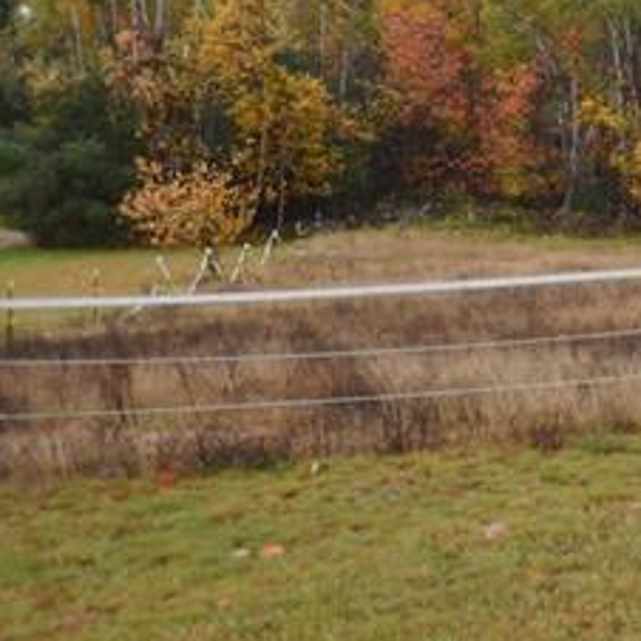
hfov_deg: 17.2
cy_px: 139
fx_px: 1570
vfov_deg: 22.8
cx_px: 1262
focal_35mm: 75
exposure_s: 1/200
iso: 100
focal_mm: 13
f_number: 4
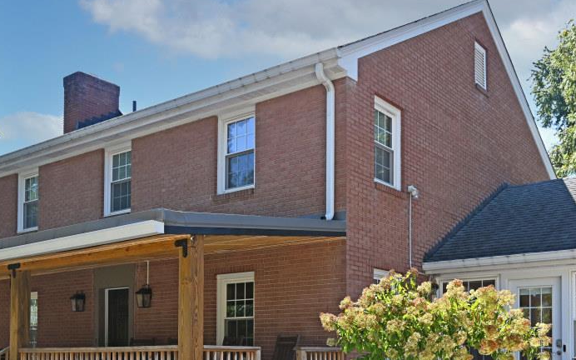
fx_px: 659
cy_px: 328
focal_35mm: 42
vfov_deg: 29.2
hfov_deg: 47.0
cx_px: 335
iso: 100
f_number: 5.6
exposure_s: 1/250
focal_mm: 19
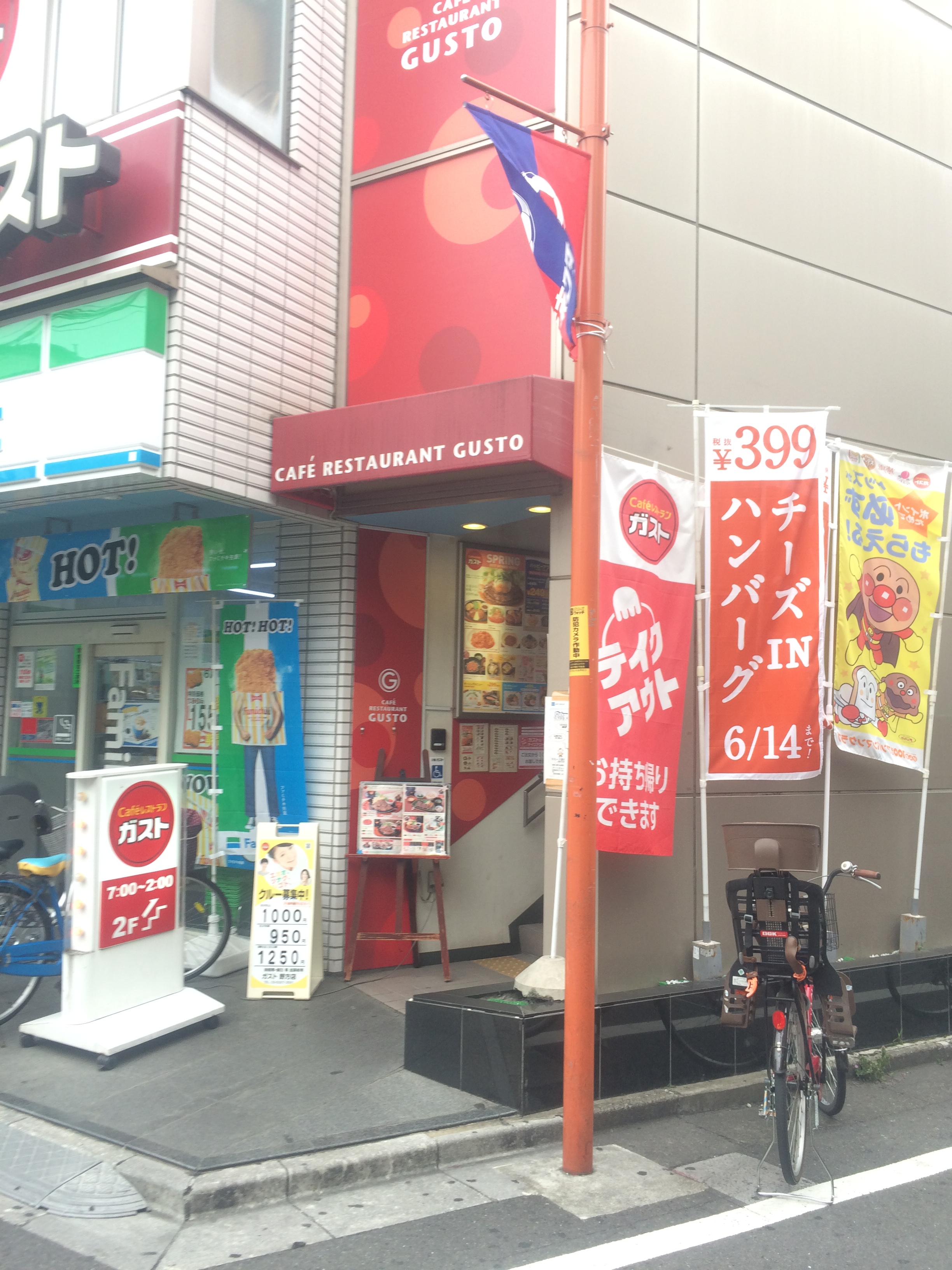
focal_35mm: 29
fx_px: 1063
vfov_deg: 61.7
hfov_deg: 48.2
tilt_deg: +2.8
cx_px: 476
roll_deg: +0.1
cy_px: 635
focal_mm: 4.15
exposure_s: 1/60
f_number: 2.2
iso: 40
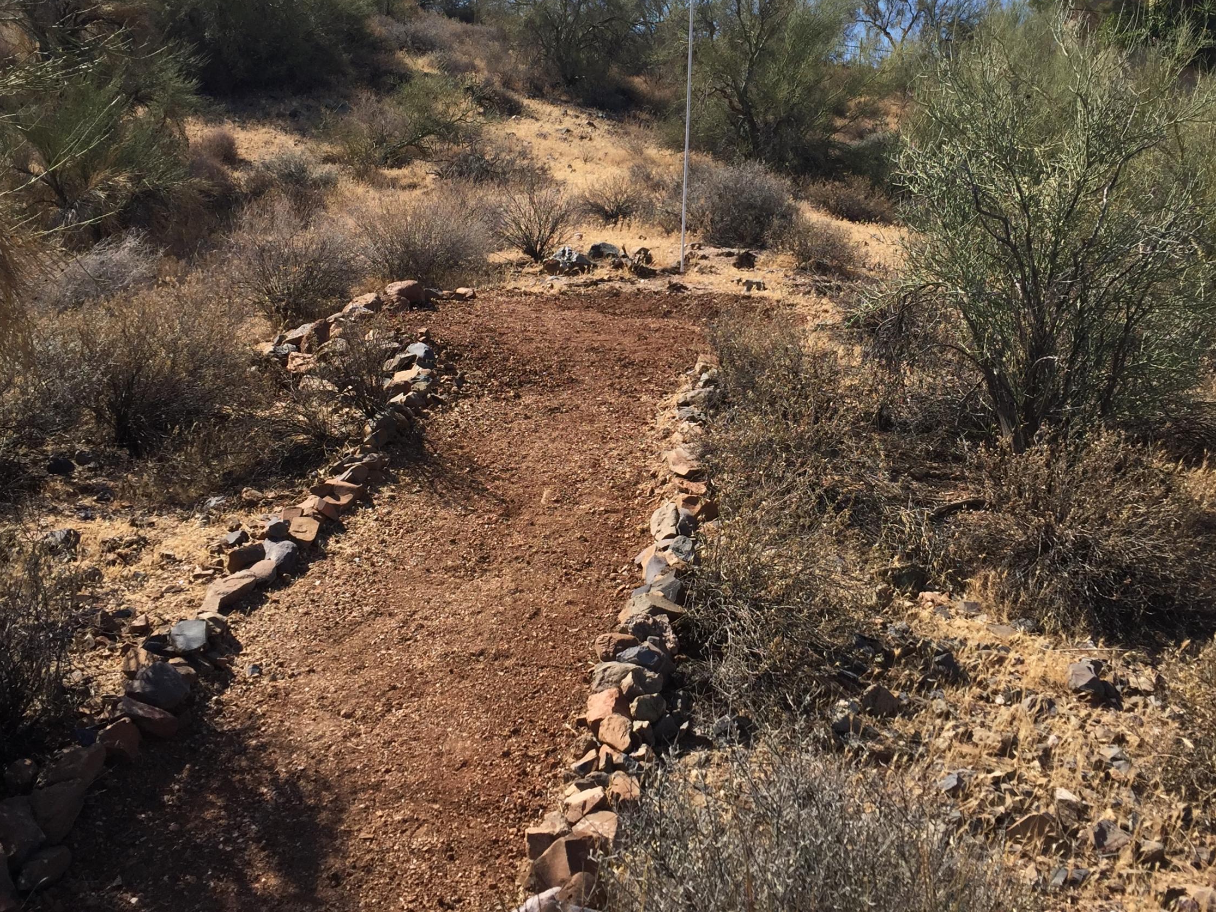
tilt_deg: -0.4
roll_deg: -4.3
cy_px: 302
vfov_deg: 36.4
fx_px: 1370
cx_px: 685
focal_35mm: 39
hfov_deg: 47.8
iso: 32
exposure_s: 1/1647
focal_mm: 4.15
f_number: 2.2
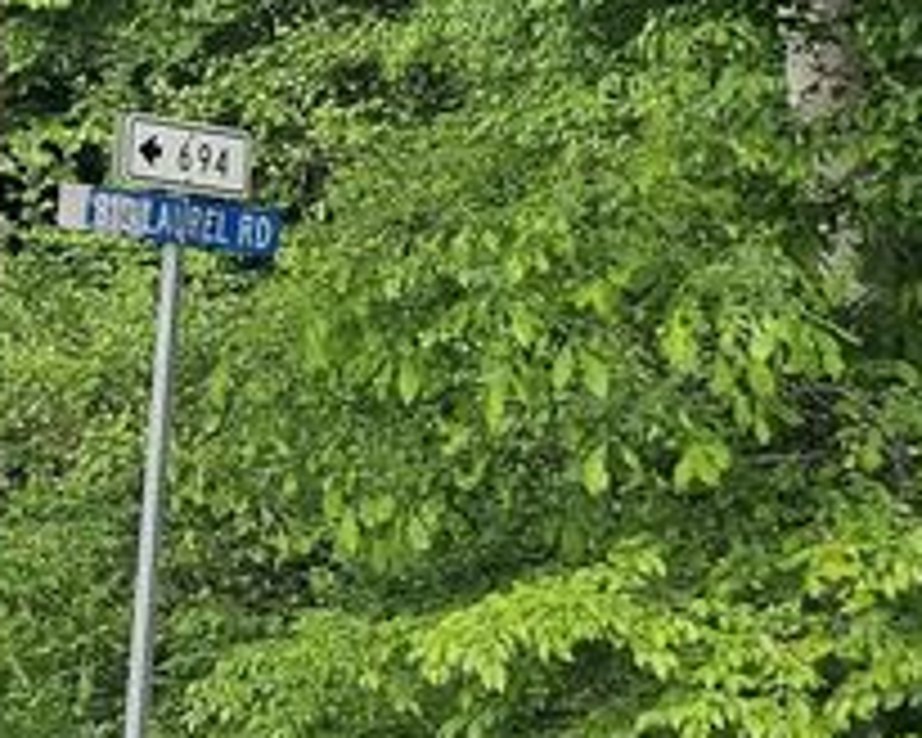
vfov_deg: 13.2
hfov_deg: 15.0
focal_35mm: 112
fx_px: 3056
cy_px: -252
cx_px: -711
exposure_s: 1/180
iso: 20
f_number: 1.7
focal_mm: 6.3
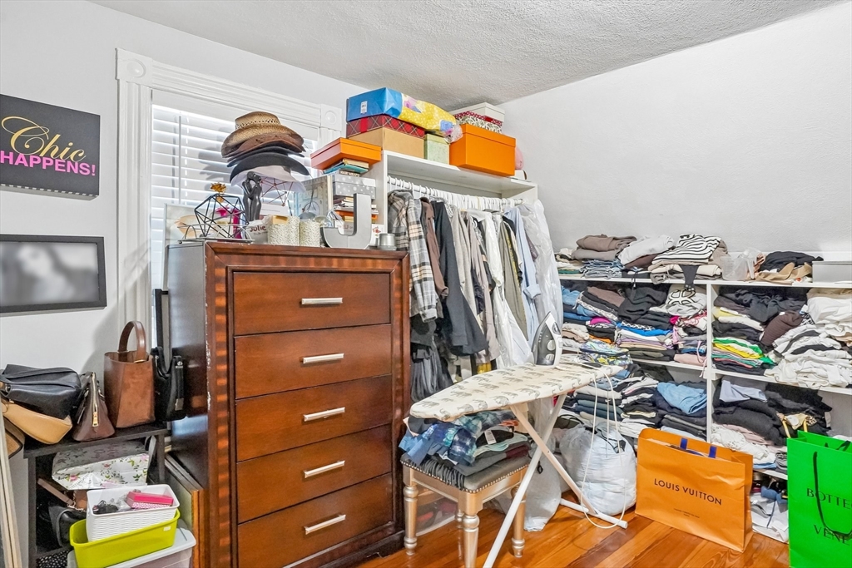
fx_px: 379
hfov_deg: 96.7
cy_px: 284
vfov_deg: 73.8
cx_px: 426
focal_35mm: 16
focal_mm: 16
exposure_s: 1/30
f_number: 8
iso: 6400
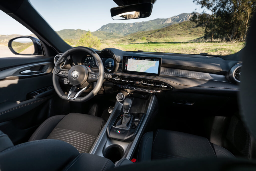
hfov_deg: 90.0
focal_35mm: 18
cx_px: 128
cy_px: 86
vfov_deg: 67.4
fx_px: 128
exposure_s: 1/50
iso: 125
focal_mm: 18
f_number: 7.1
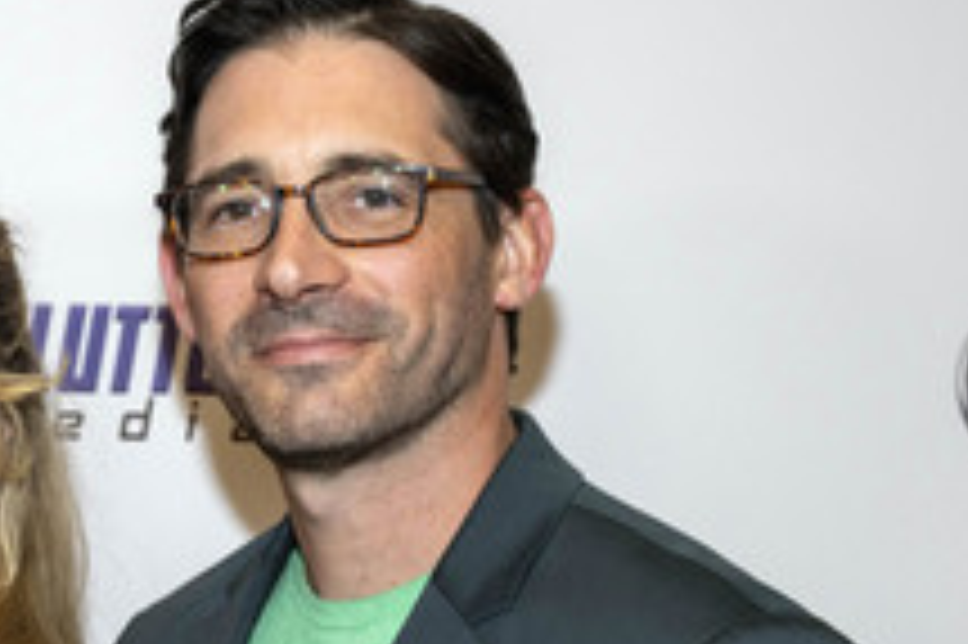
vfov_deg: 12.9
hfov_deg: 19.1
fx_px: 2821
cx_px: 110
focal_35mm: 105
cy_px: 608
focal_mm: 50
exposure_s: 1/200
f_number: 5.6
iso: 800
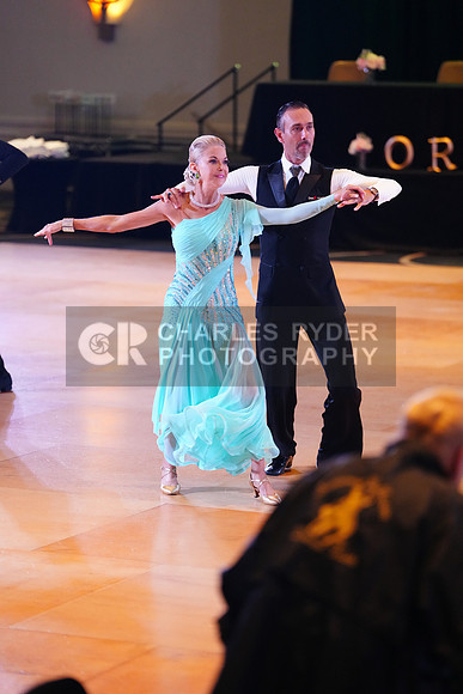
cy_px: 347
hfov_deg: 9.7
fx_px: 2718
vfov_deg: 14.5
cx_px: 232
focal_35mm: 141
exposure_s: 1/400
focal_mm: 141
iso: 5000
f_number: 2.8
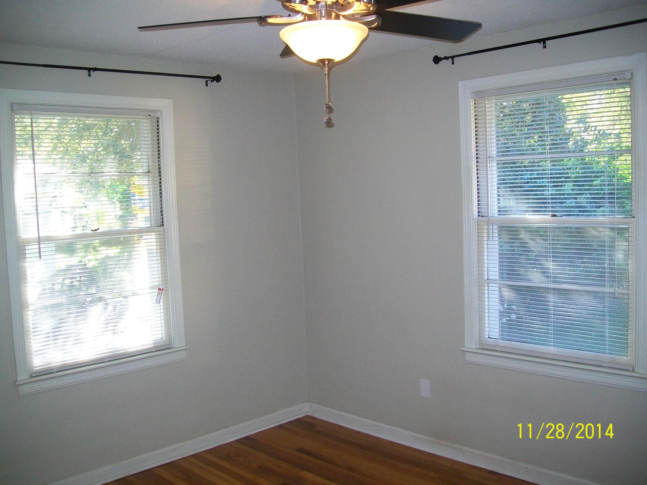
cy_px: 242
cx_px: 324
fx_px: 635
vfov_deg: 41.8
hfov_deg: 54.0
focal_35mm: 34
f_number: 2.7
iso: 160
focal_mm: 6.1
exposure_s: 1/60
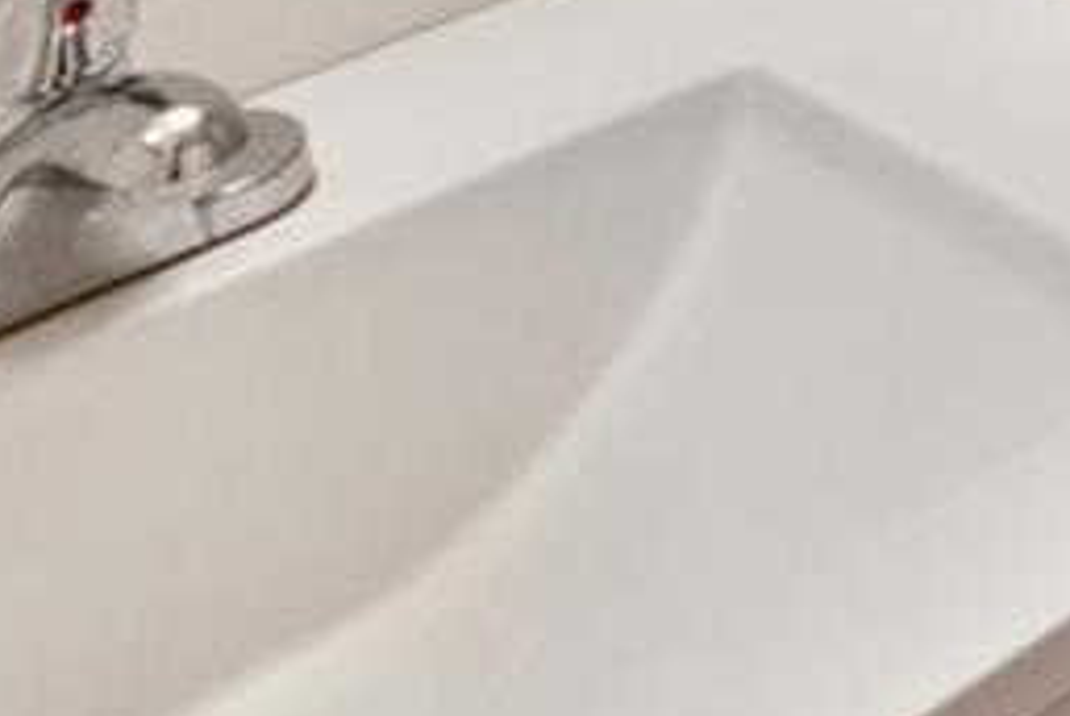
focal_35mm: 87
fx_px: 2589
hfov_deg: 16.3
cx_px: 2277
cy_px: -1234
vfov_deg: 11.5
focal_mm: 14
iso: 100
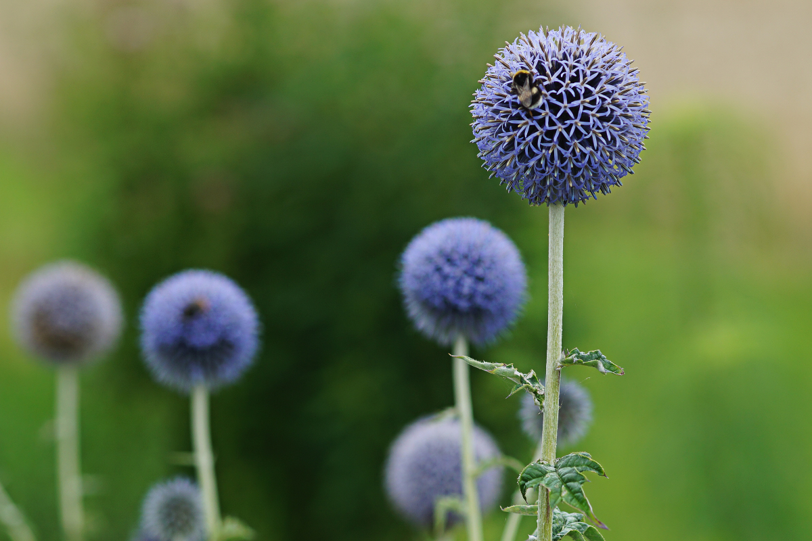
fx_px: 3383
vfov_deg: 9.1
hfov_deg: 13.7
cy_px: 270
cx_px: 406
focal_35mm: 150
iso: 100
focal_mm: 100
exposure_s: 1/160
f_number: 4.5
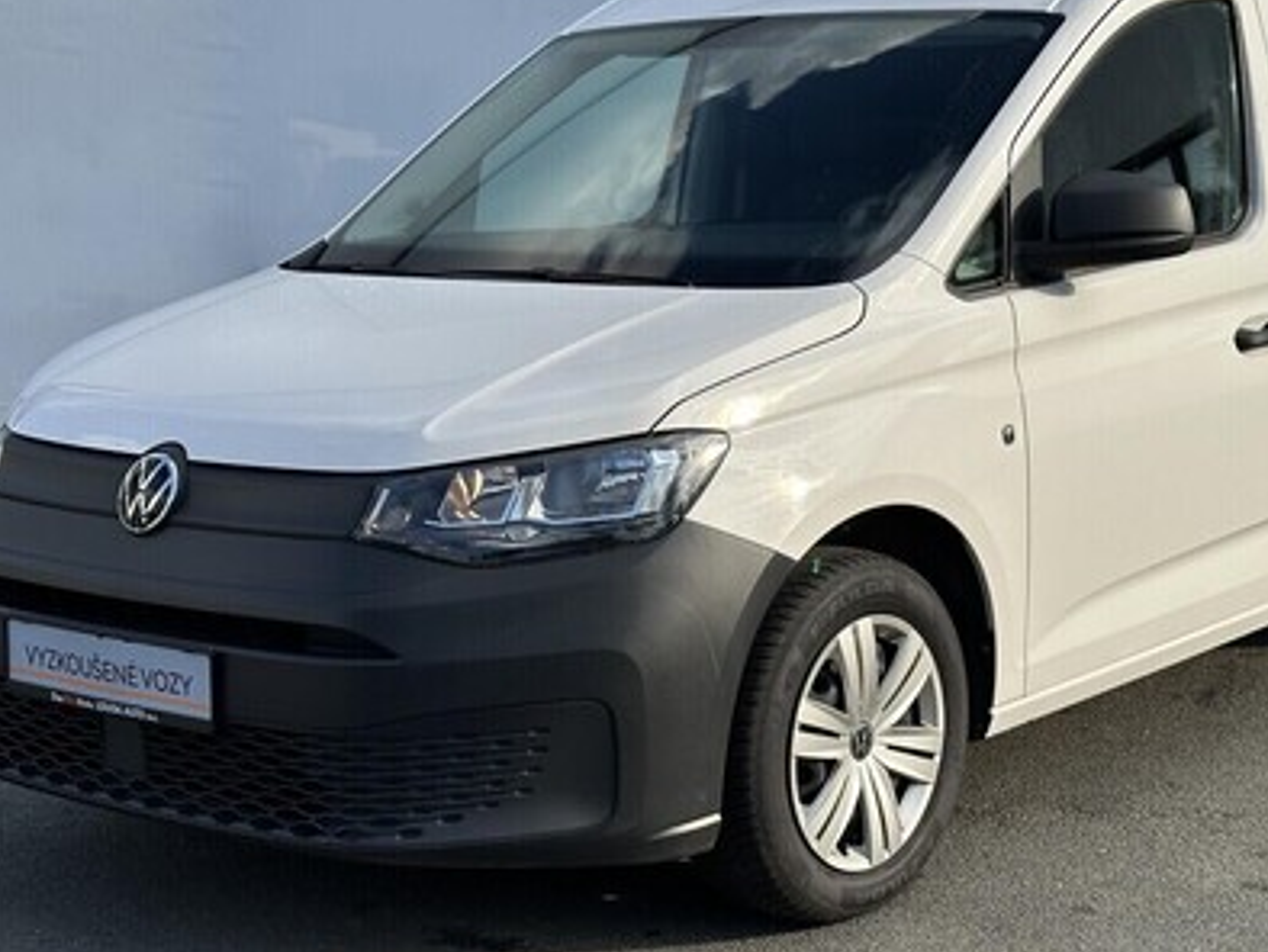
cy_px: 462
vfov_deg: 22.0
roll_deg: +0.4
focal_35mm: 67
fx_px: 2456
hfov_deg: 28.9
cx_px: 766
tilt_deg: -6.4
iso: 64
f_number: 1.78
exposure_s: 1/2890
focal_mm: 6.86
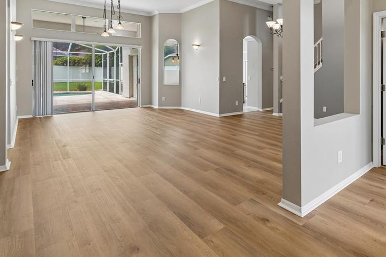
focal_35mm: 21
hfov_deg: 78.3
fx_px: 225
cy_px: 78
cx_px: 260
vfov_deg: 57.6
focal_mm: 10
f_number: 7.1
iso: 100
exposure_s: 1/8
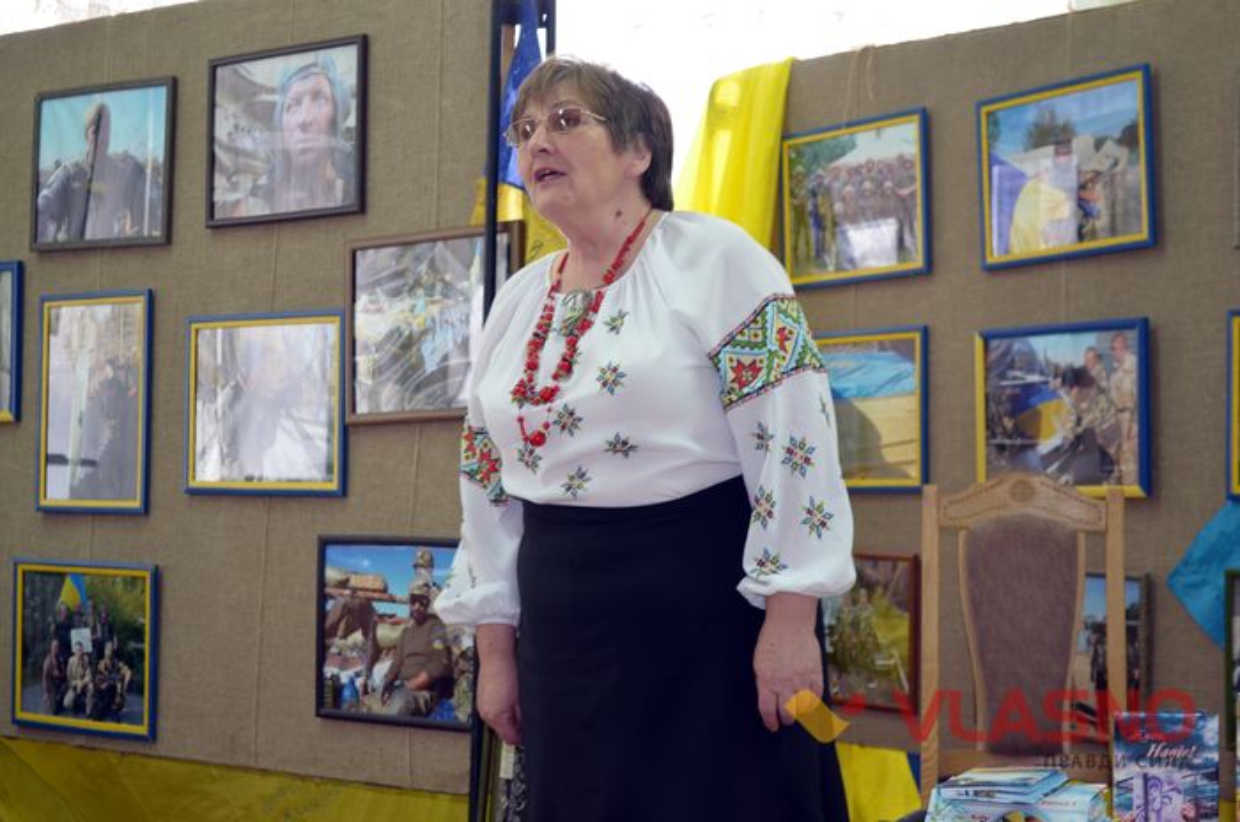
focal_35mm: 72
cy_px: 411
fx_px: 2475
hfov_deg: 28.1
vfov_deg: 18.9
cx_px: 620
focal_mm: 48
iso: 450
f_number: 5.3
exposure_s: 1/30
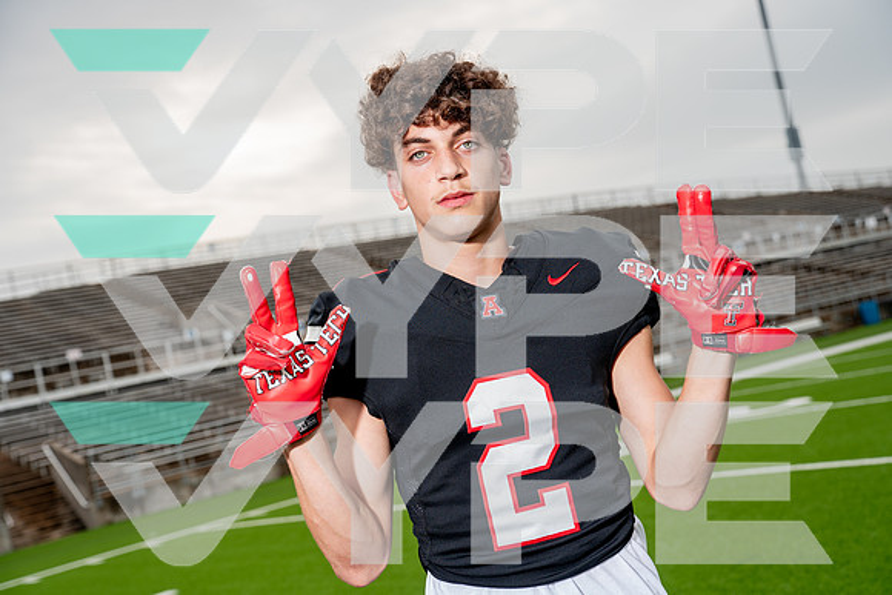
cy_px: 298
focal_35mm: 49
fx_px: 1214
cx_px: 446
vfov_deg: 27.5
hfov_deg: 40.3
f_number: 5
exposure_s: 1/250
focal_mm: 49
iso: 100
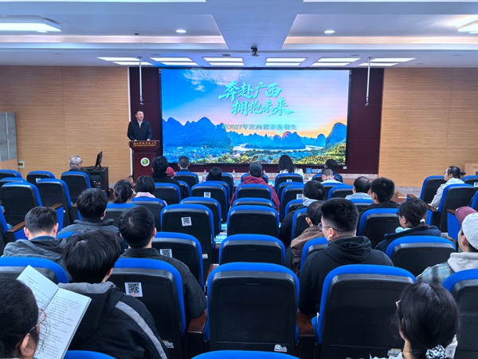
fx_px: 469
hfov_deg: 54.0
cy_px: 180
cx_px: 239
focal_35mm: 34
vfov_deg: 41.8
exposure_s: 1/100
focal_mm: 5.75
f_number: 2
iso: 100
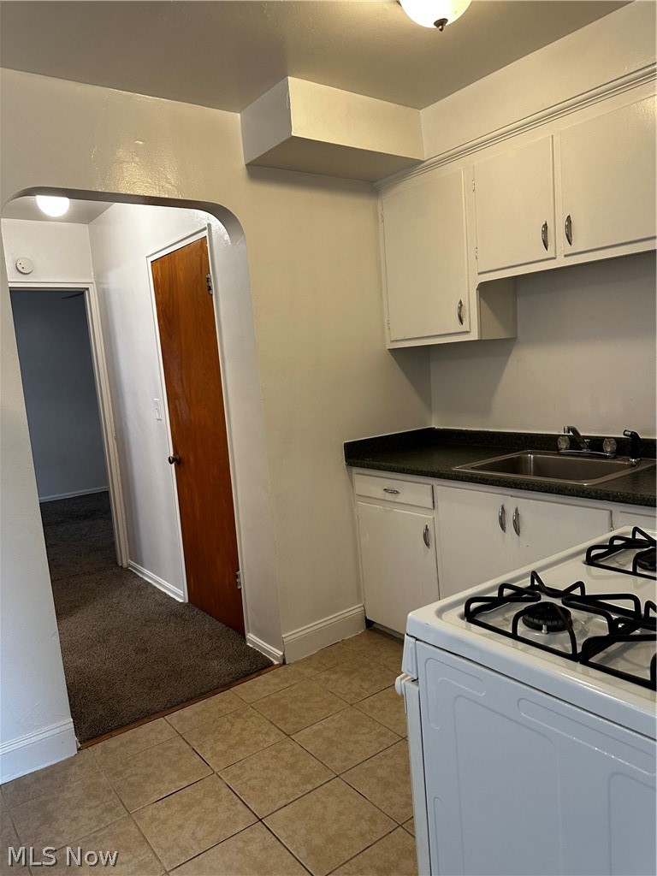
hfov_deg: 56.8
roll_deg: +3.8
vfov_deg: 71.6
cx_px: 328
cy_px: 438
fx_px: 607
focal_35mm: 24
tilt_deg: -7.3
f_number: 1.78
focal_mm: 6.86
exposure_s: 1/60
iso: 160
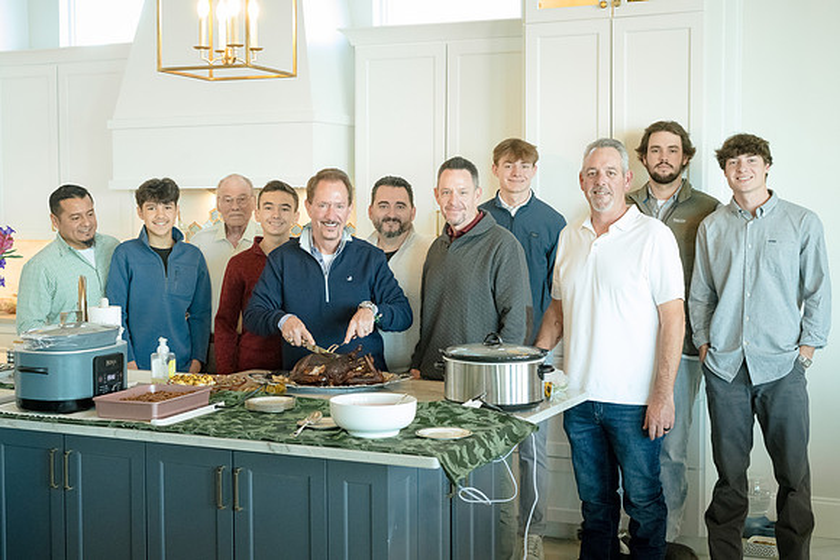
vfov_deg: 25.4
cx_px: 397
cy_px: 269
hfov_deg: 37.4
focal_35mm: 53
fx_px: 1242
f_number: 6.3
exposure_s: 1/80
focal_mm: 50
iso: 5000
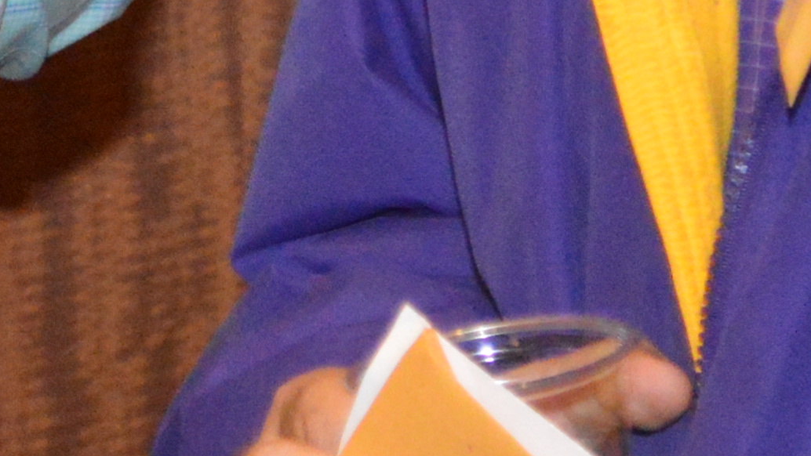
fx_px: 8841
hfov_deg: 5.2
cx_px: -289
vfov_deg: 2.9
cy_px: -653
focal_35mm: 411
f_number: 5.3
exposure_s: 1/60
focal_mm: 45
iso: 3200
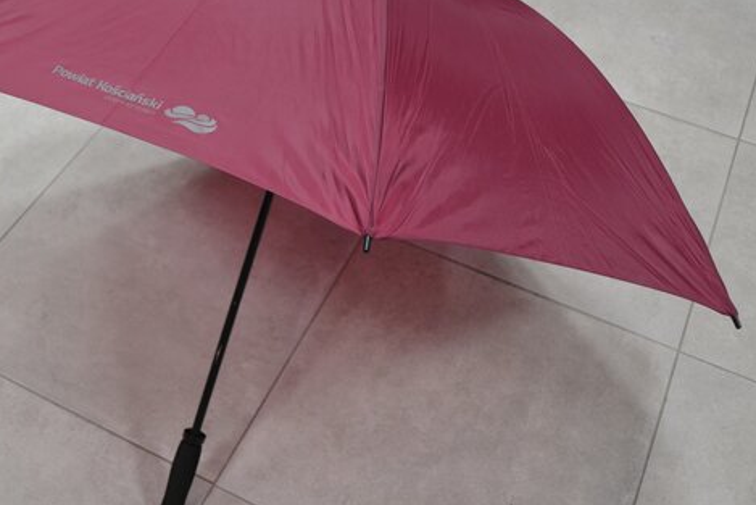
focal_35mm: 45
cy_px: 207
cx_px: 271
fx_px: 945
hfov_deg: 43.2
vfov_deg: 29.8
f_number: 4.5
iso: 400
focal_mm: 22
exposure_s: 1/80
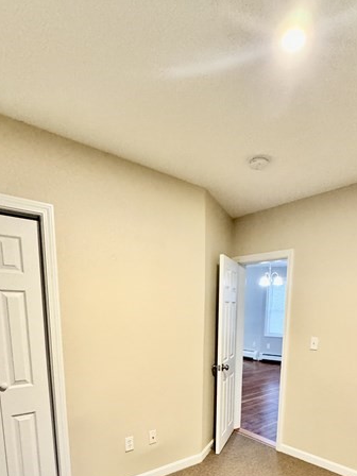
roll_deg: -1.8
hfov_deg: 56.5
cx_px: 210
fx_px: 330
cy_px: 370
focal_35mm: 24
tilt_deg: -8.9
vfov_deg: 66.1
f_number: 2.2
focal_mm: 2.22
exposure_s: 1/60
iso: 640
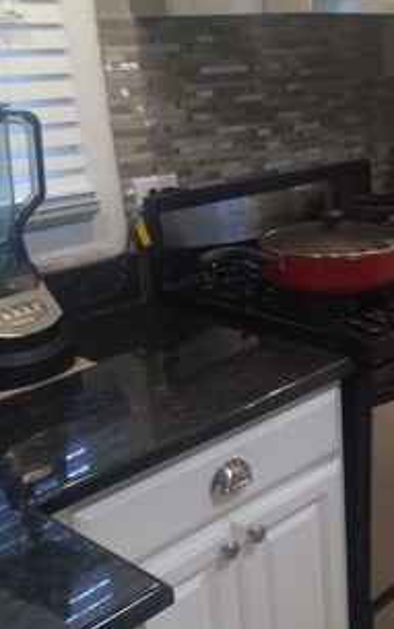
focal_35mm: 50
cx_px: 369
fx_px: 858
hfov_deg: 24.9
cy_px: 390
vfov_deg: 40.0
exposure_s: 1/30
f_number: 2.2
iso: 200
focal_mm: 4.12
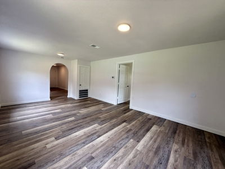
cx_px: 112
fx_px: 91
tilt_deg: -2.6
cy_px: 84
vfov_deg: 85.7
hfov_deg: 102.1
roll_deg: -2.2
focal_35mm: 14
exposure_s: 1/99
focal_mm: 2.22
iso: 100
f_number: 2.2
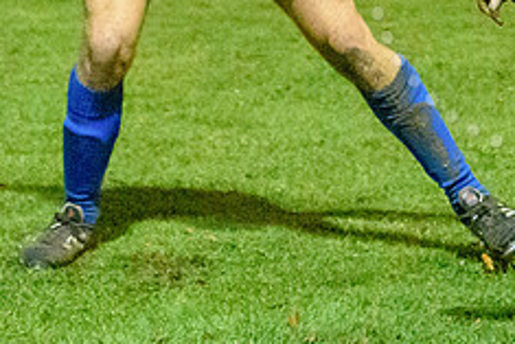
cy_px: -93
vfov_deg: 4.6
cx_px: 583
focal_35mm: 301
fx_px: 4308
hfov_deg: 6.8
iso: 51200
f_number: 3.3
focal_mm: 70
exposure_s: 1/1500
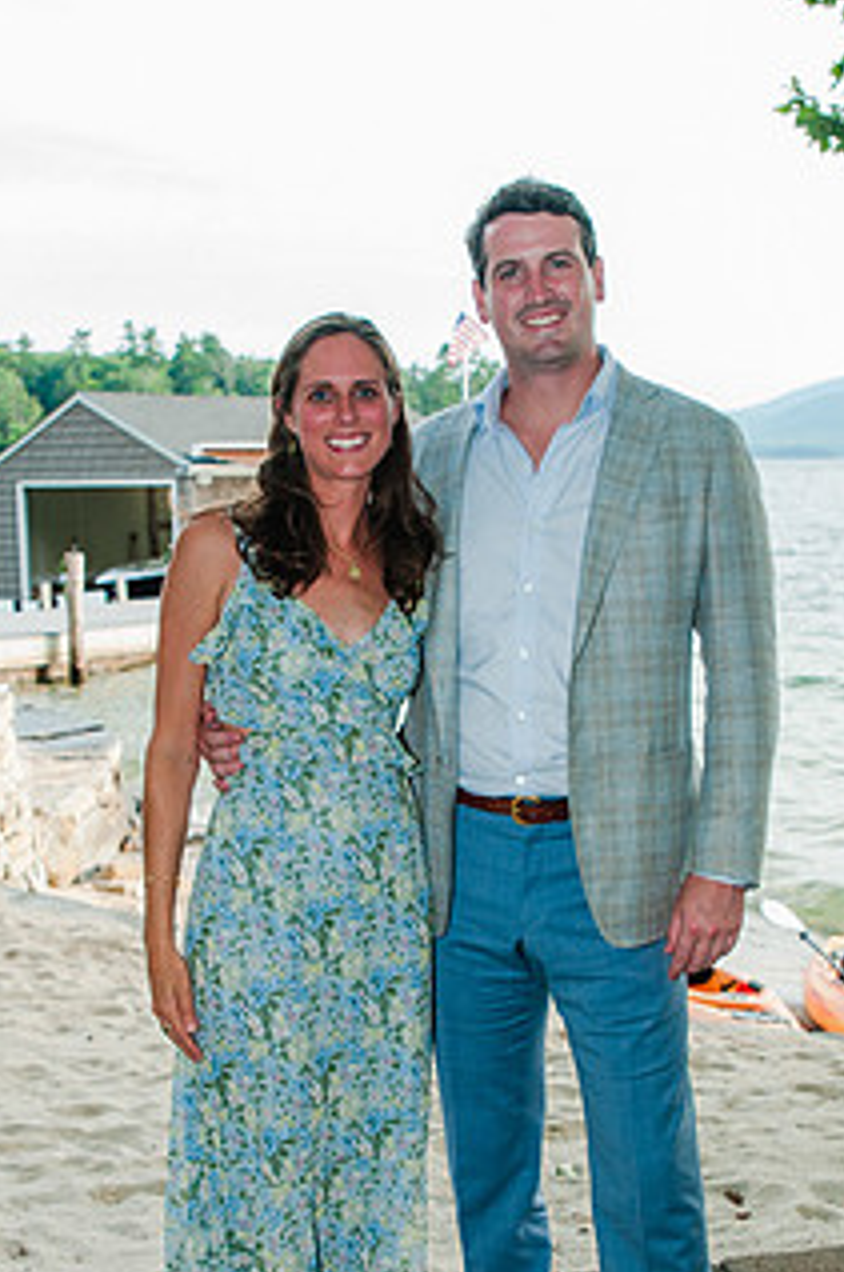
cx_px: 434
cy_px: 796
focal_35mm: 51
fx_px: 1799
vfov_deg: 38.7
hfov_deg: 26.4
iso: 200
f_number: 4
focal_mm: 24
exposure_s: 1/160
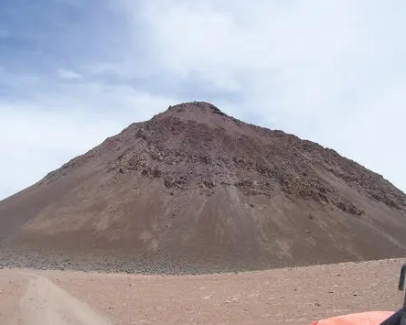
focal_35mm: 38
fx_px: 457
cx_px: 202
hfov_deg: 47.9
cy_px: 164
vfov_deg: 39.1
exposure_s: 1/805
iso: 80
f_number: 4.8
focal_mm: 6
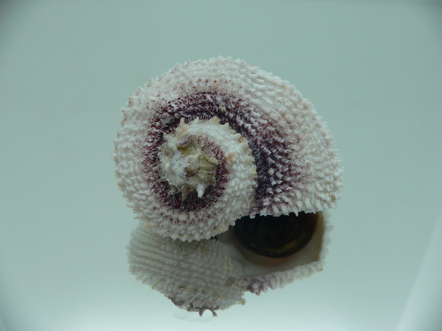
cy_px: 166
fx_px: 447
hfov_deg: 52.6
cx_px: 221
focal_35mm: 35
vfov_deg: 40.7
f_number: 2.8
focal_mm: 4.6
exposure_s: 1/60
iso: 80
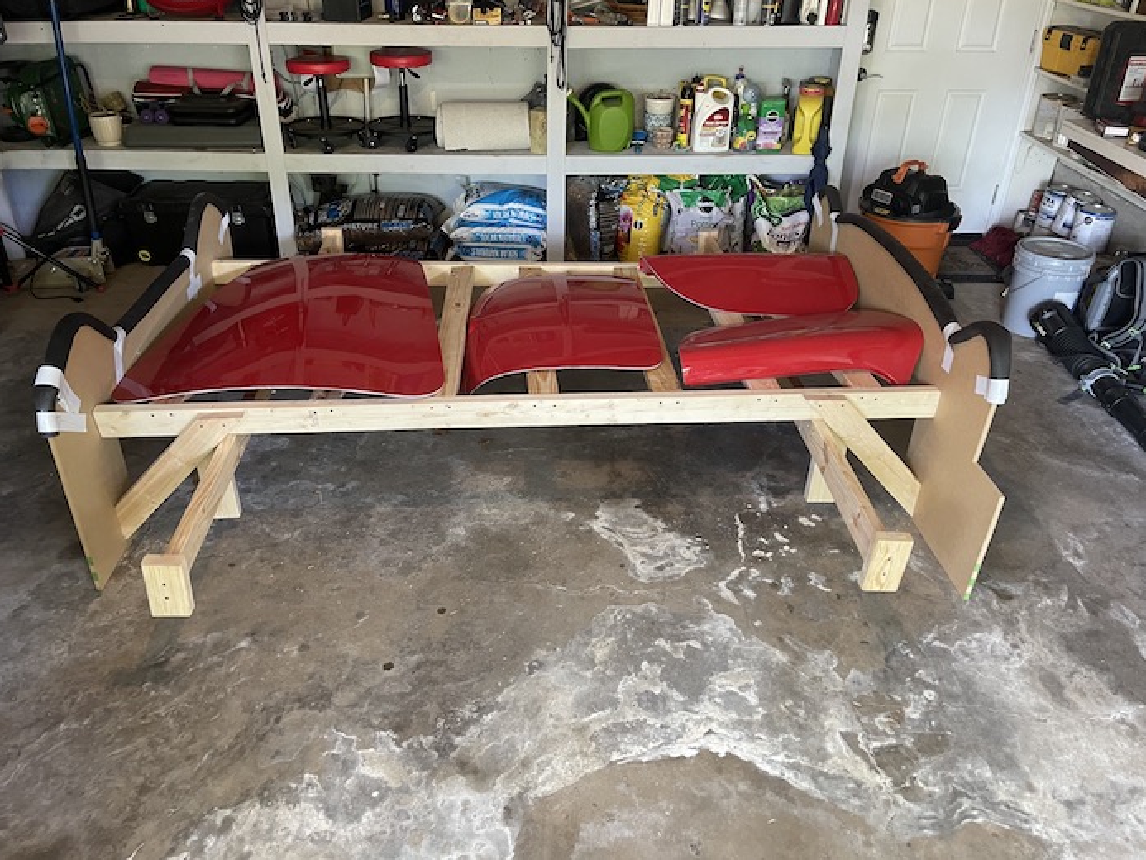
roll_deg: -1.3
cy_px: 415
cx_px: 554
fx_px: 894
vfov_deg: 51.4
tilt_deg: -30.5
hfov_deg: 65.3
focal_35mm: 27
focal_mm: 5.1
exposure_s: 1/60
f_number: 1.6
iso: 320
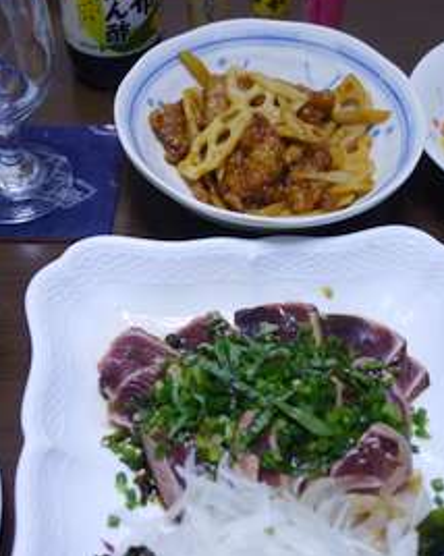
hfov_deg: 30.7
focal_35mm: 49
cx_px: 185
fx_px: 806
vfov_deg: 37.9
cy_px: 217
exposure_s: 1/30
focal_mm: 10.4
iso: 250
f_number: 1.8
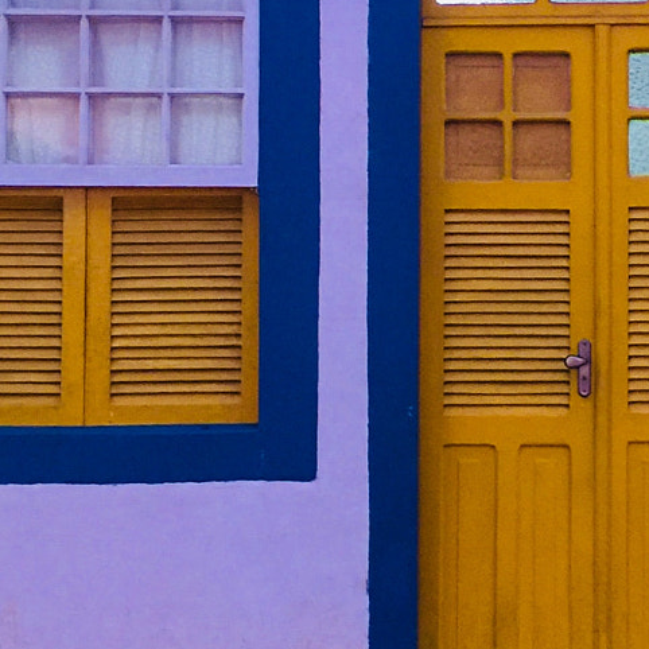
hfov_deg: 20.1
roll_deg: -0.4
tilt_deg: +3.5
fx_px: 1803
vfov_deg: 20.3
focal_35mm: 85
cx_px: 559
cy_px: 228
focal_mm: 4.15
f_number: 2.2
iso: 125
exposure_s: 1/8
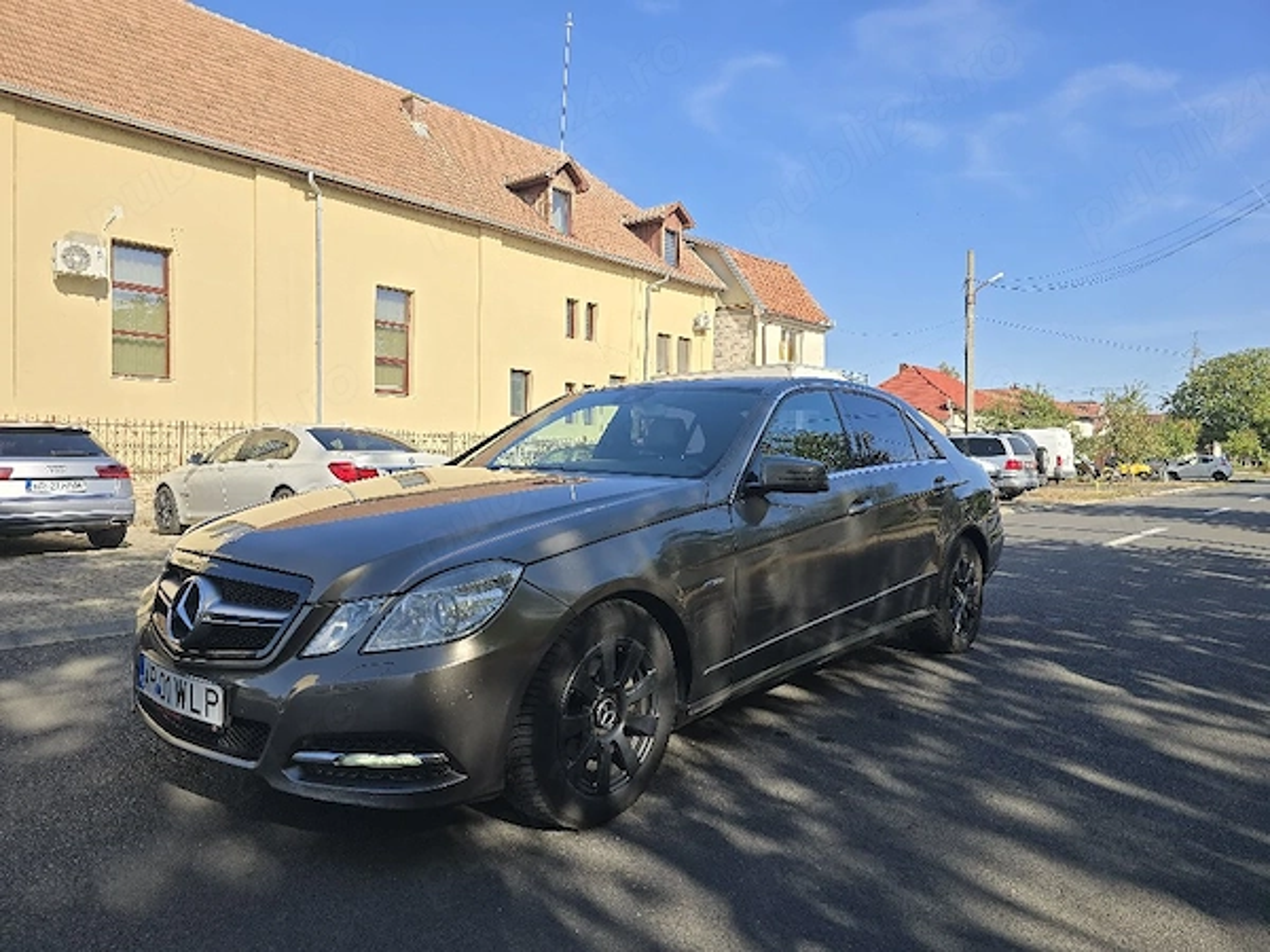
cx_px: 635
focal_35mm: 23
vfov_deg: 58.9
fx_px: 844
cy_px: 476
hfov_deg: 73.9
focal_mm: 6.3
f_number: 1.7
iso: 12
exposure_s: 1/833
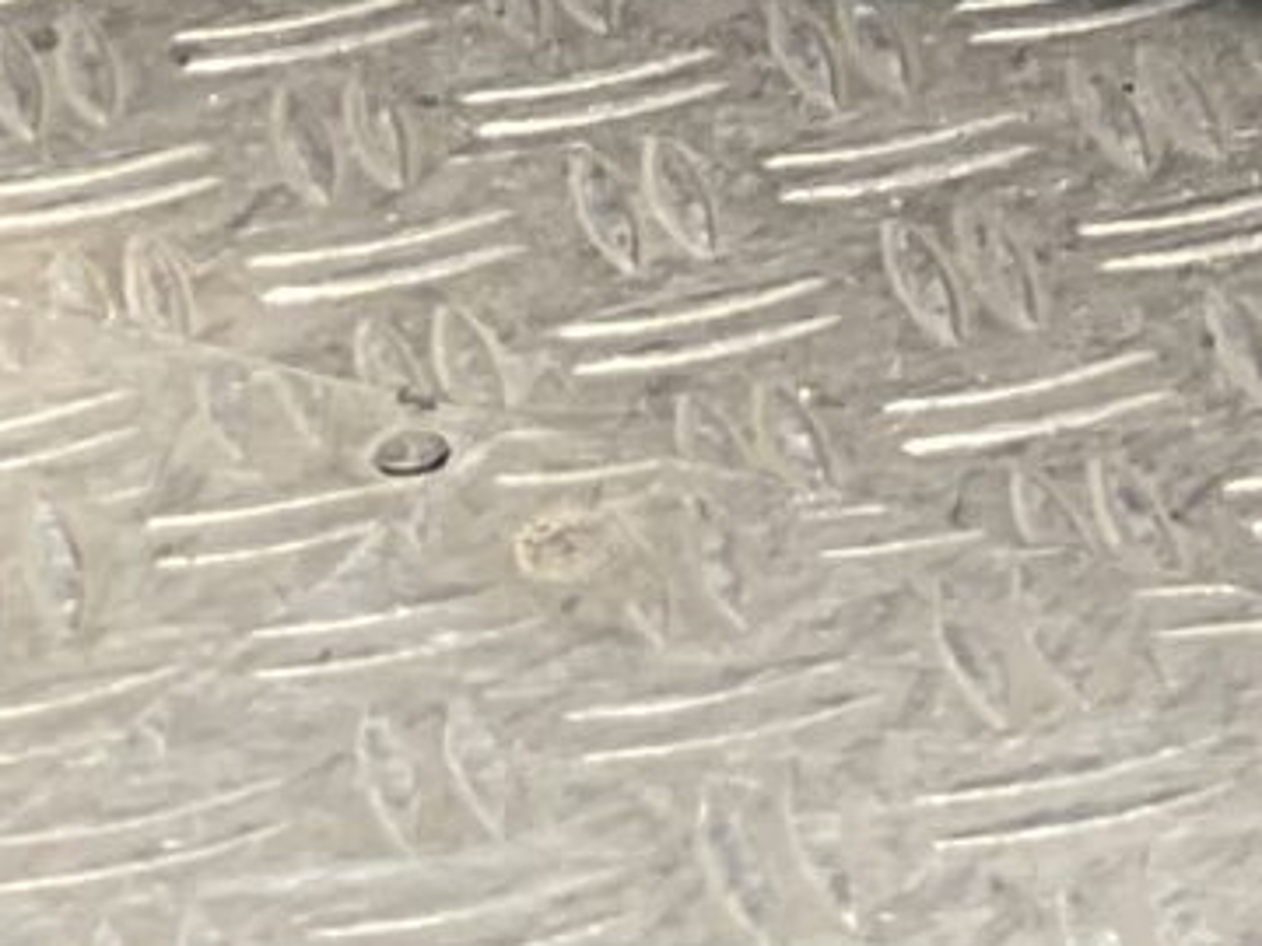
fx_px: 7510
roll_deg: +1.8
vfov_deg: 6.5
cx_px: 1655
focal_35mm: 206
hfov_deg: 9.4
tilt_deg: -12.5
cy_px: -2036
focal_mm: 3
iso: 16
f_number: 1.8
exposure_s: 1/223
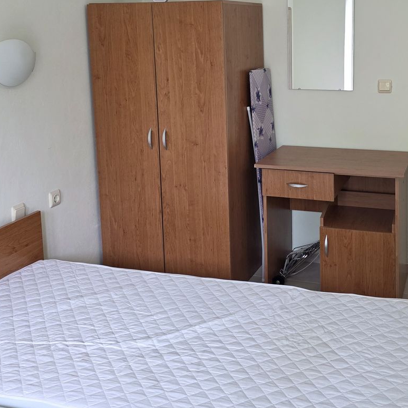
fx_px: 560
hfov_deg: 39.3
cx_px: 288
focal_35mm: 42
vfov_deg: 38.8
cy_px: 95
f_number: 1.7
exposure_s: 1/100
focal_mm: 6.3
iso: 200
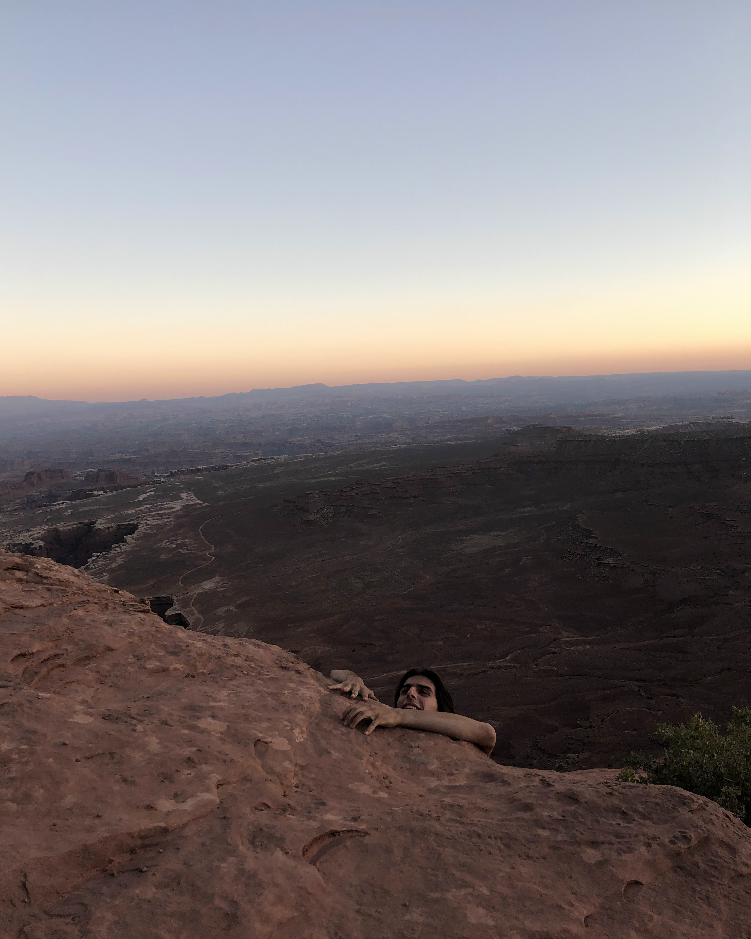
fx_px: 833
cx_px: 365
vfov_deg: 58.8
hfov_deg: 48.5
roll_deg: +2.7
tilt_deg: -4.0
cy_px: 476
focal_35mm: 30
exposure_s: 1/120
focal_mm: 4
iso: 25
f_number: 1.8
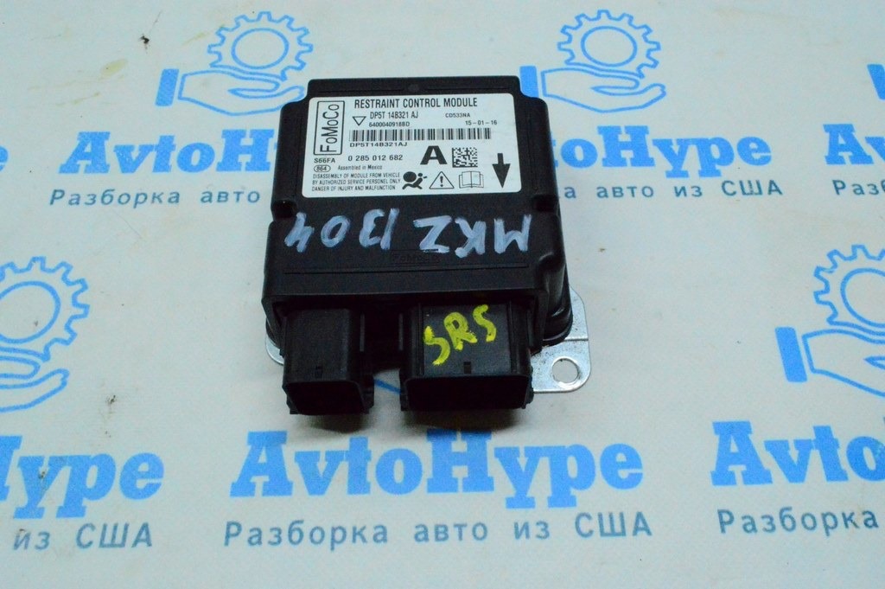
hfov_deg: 57.3
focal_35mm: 33
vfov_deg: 39.9
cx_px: 442
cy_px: 294
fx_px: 811
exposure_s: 1/100
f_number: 25
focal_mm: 22
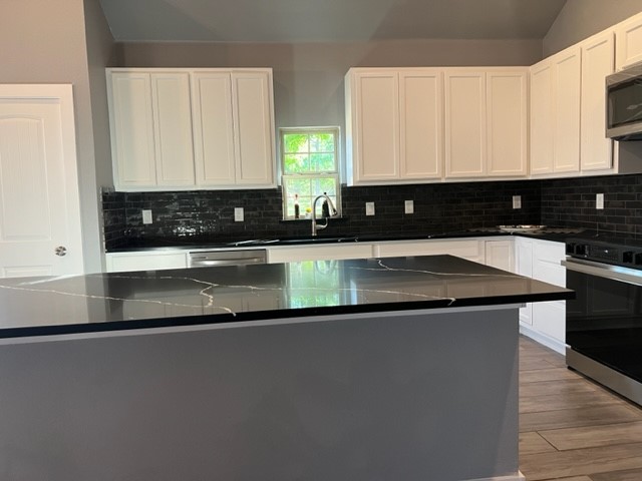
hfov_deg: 67.3
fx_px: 482
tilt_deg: -5.5
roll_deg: +2.3
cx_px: 321
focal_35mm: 26
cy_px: 240
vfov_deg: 53.1
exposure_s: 1/60
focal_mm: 5.7
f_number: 1.5
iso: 160
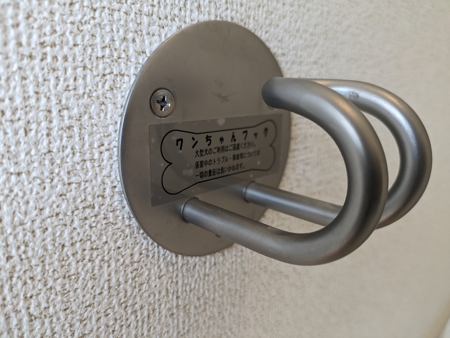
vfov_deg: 54.9
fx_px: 325
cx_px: 225
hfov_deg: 69.4
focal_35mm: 25
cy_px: 169
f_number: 1.89
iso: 77
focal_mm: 5.43
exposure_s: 1/120
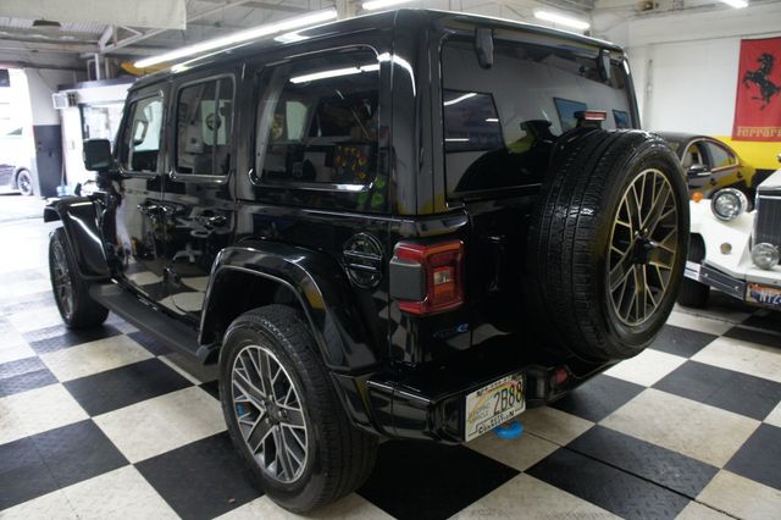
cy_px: 260
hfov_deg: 67.4
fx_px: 585
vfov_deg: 47.9
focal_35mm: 27
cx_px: 390
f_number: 3.5
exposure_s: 1/30
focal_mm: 18
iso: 400
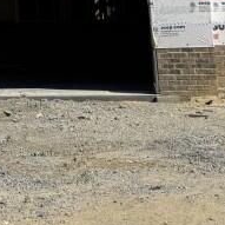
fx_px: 838
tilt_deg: +8.2
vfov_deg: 14.2
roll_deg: +0.3
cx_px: -31
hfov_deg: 14.9
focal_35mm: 114
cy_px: -127
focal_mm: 6.76
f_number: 1.78
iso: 80
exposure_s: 1/7092
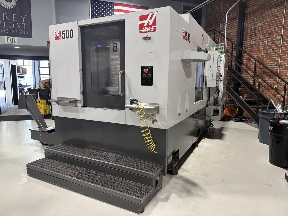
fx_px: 200
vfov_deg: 56.8
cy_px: 108
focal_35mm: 24
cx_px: 144
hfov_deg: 71.6
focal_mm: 6.8
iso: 250
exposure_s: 1/60
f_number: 1.8
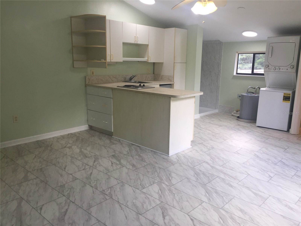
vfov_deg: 48.2
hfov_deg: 61.7
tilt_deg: -12.8
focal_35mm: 29
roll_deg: -2.6
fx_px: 252
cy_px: 113
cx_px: 150
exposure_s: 1/60
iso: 40
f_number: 2.2
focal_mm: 4.15
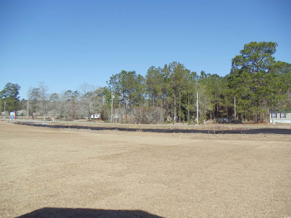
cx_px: 146
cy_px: 109
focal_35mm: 44
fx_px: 370
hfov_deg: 42.9
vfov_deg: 32.9
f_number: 7.1
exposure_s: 1/200
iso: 80
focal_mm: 6
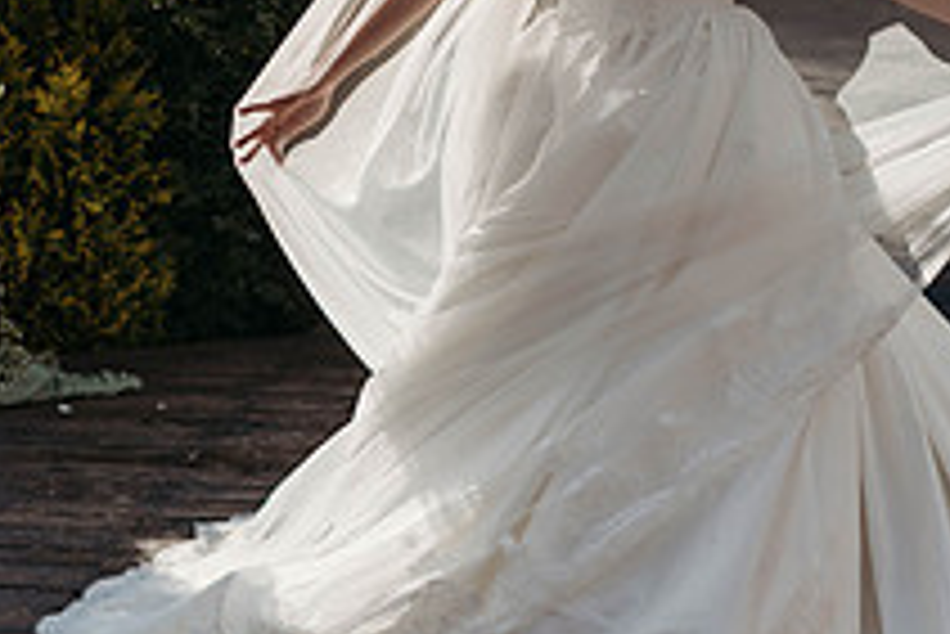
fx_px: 2535
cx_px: 396
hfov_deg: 21.2
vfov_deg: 14.2
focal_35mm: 96
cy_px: 191
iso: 100
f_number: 1.8
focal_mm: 35
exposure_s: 1/8000
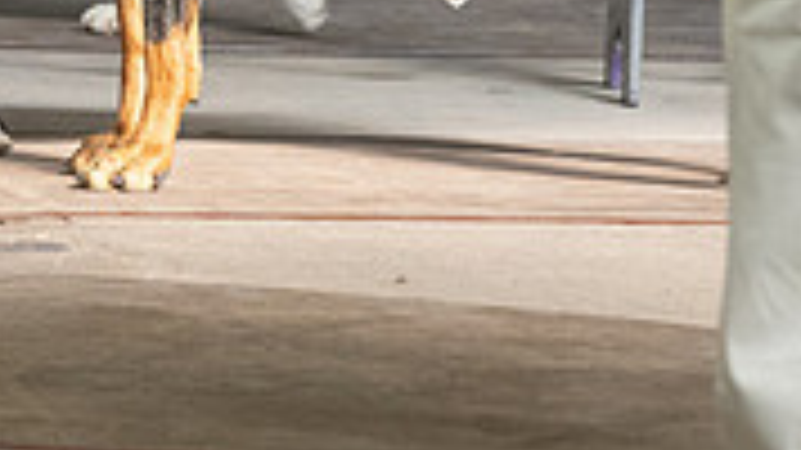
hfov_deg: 3.8
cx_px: 164
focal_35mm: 563
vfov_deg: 2.1
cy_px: -500
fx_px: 11954
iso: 6400
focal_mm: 142
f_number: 5
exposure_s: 1/400
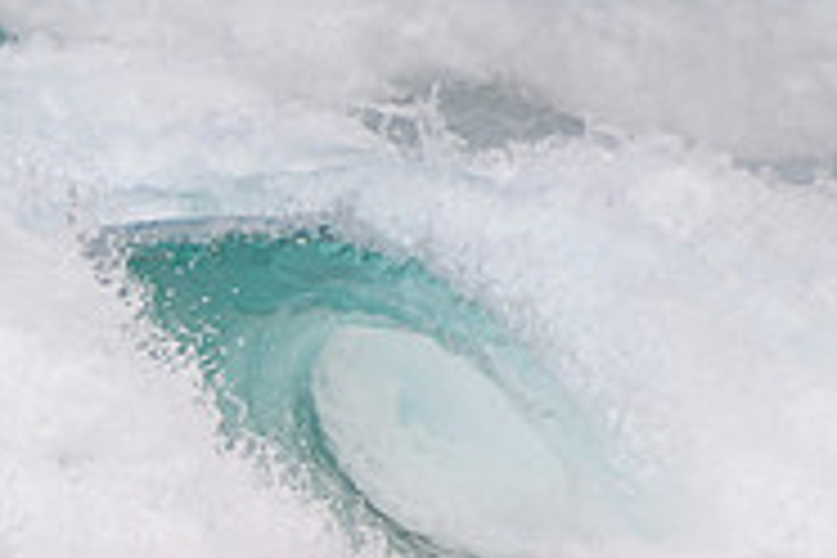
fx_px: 39801
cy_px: 751
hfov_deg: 1.2
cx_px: -209
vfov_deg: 0.8
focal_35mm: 1712
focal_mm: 400
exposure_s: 1/2000
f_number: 5.6
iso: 180
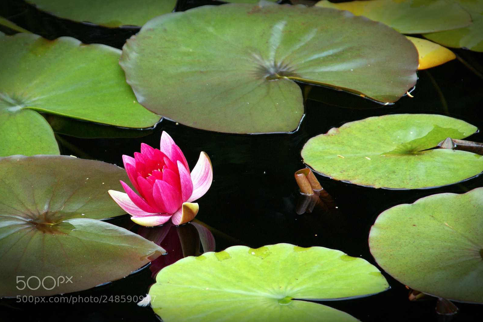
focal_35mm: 181
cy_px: 161
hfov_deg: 11.4
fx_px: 2428
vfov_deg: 7.6
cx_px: 240
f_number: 5.6
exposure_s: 1/160
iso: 400
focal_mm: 120
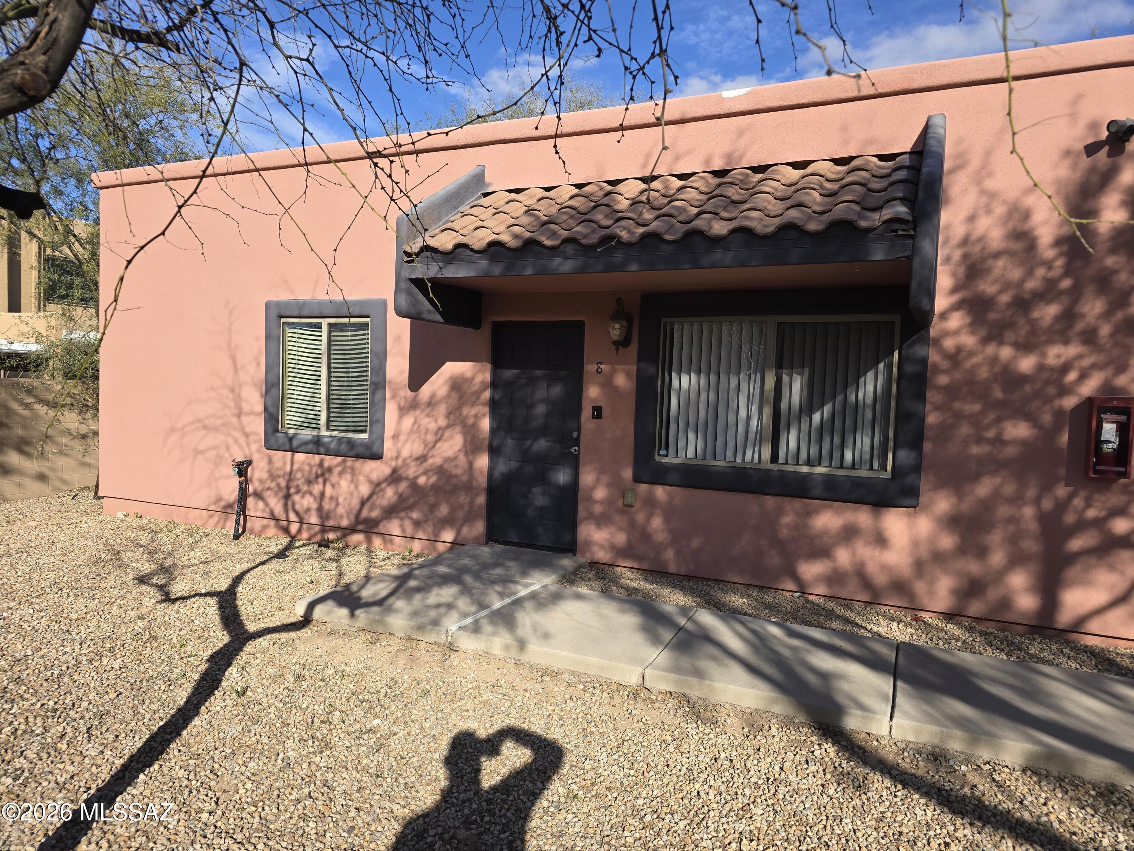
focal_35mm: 23
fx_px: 753
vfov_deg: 58.9
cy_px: 426
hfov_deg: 73.9
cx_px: 567
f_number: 1.7
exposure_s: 1/633
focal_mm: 6.3
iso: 12
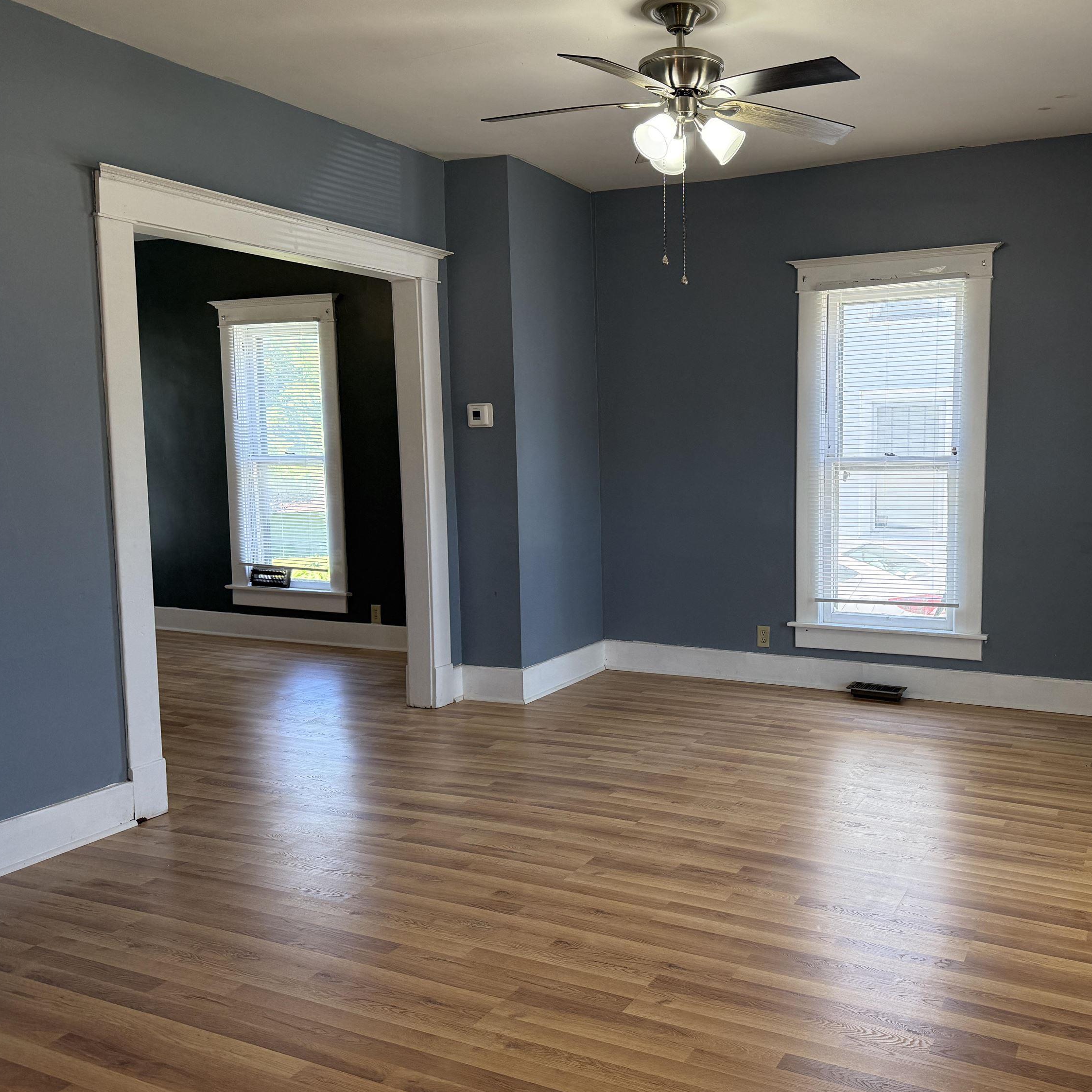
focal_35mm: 29
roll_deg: +0.1
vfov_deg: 55.6
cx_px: 710
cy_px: 549
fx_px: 1035
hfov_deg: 54.7
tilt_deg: -5.4
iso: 200
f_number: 1.78
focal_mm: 6.76
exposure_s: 1/228
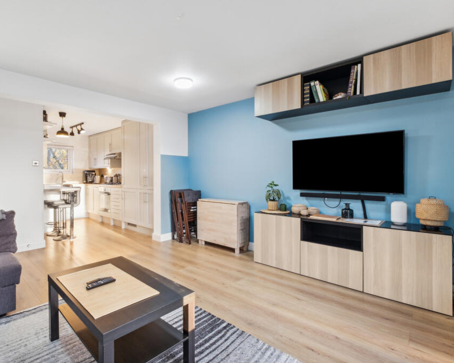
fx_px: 228
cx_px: 195
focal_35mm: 17
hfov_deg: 89.1
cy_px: 181
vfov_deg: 77.0
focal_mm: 10
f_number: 11
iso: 400
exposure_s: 1/5
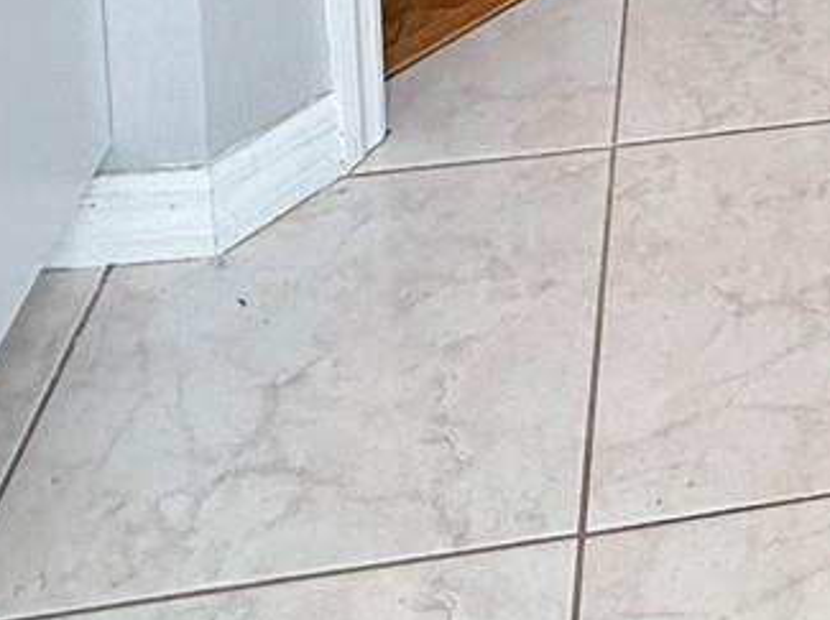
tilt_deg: -7.5
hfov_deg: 25.0
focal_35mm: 69
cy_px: -735
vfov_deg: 15.4
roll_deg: -0.2
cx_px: 1032
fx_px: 1653
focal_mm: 2.22
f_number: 2.2
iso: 50
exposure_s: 1/120
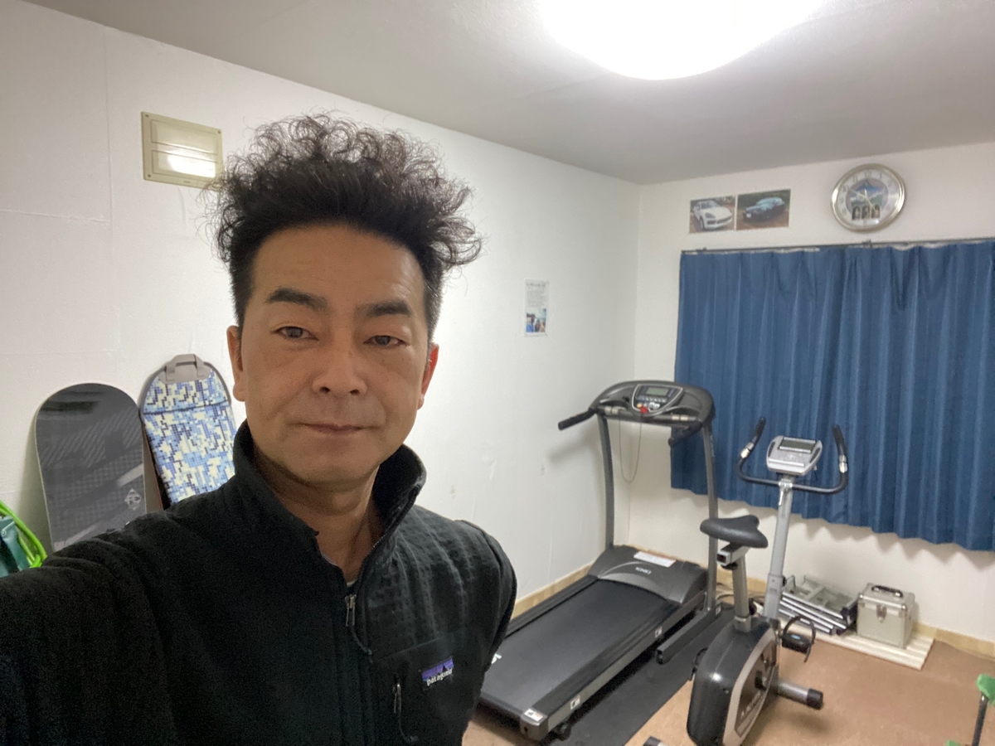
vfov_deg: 58.9
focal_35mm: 23
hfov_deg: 73.9
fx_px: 661
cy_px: 373
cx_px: 498
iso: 640
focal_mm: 2.71
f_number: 2.2
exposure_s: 1/25
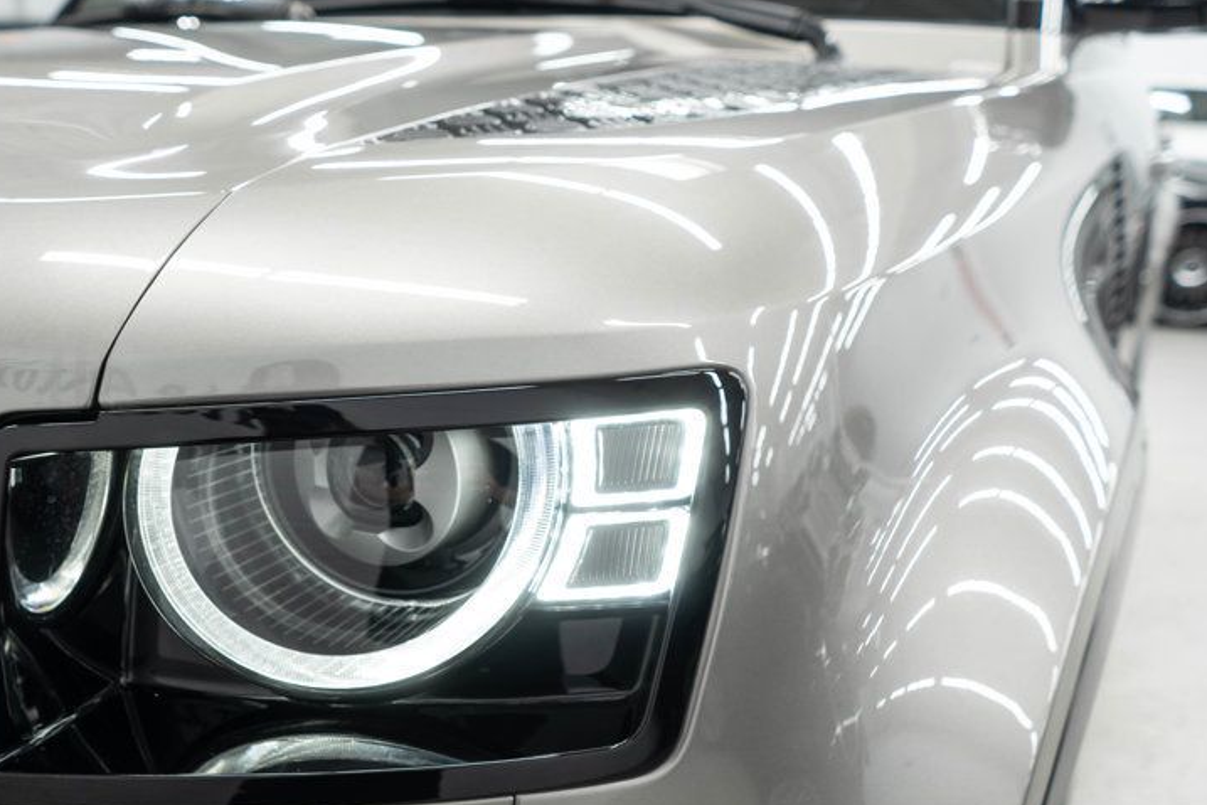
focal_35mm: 40
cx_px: 382
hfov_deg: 47.5
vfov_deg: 33.2
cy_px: 513
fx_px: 1341
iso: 400
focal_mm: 28
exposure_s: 1/50
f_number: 3.2
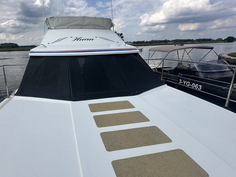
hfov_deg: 82.9
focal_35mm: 19
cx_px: 87
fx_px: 130
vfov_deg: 68.5
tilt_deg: -15.1
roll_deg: +2.1
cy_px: 78
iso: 50
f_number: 2.2
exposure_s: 1/2257
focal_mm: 2.22
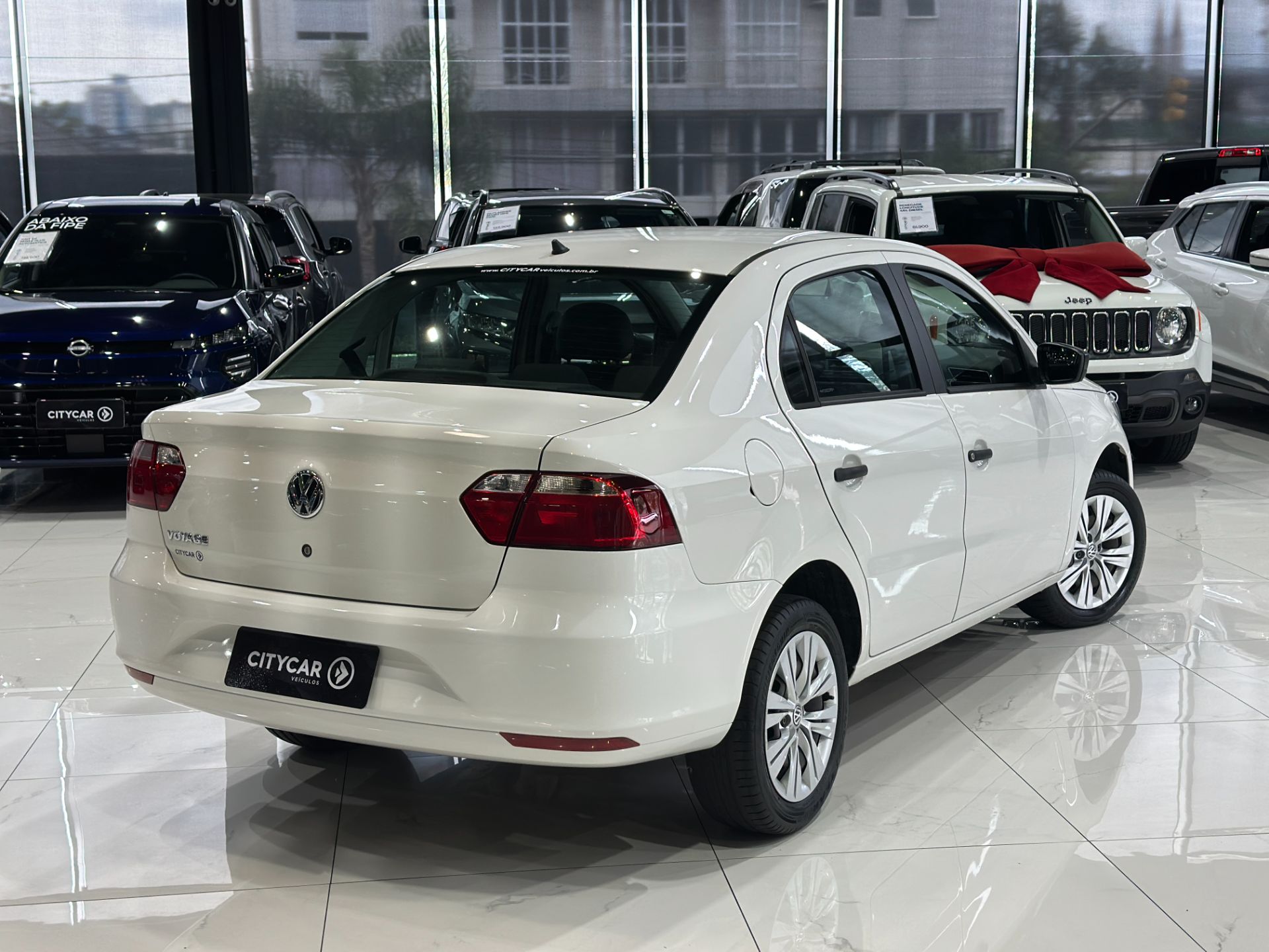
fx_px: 1760
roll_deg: +0.4
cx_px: 634
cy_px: 476
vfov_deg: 30.3
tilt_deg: -9.2
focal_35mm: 48
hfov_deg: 39.7
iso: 80
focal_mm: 6.86
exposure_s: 1/120
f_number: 1.78
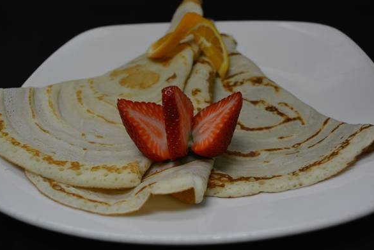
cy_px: 126
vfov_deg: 30.5
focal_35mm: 44
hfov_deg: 44.5
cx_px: 192
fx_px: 457
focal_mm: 26
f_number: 5
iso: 400
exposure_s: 1/100
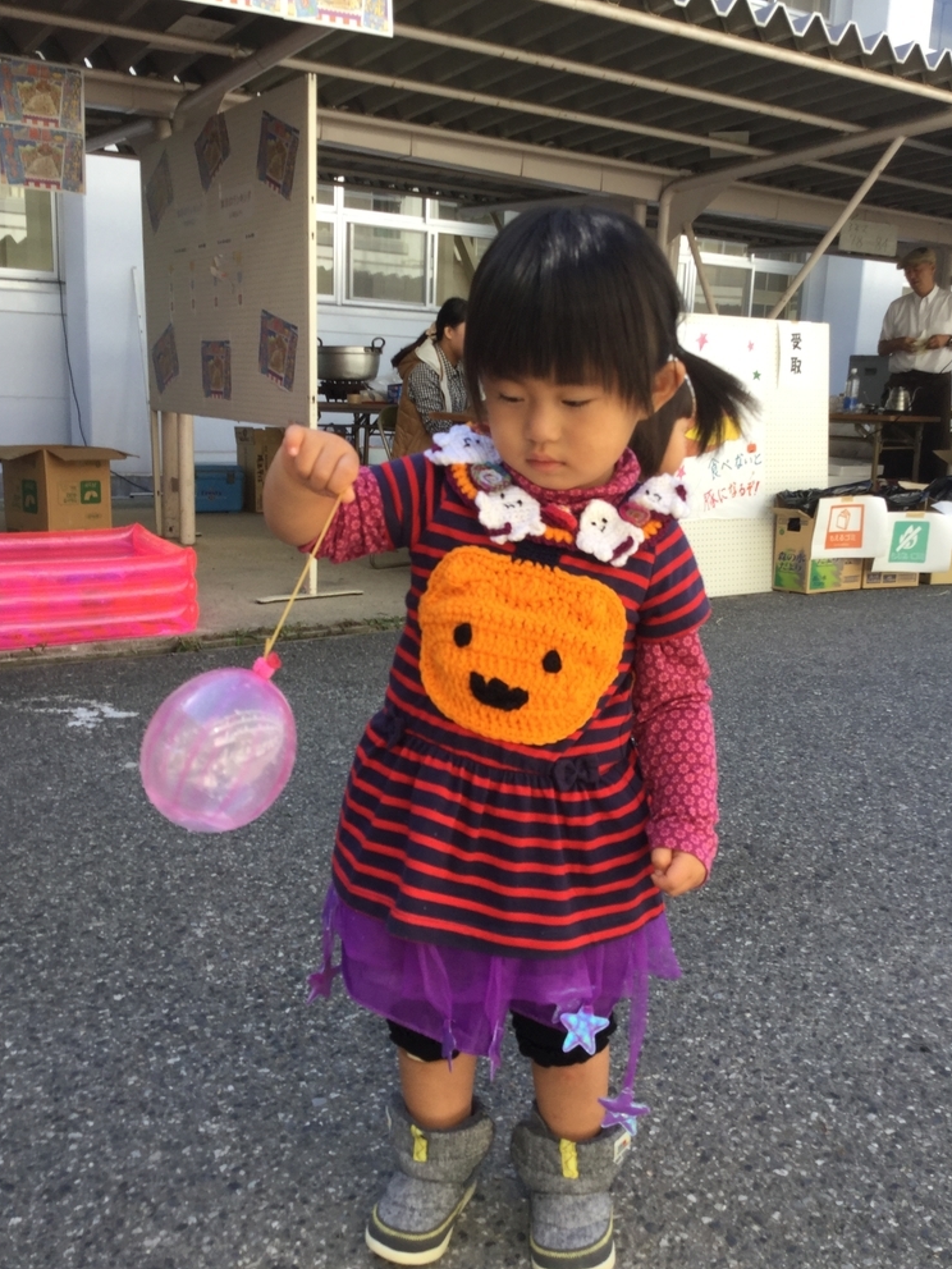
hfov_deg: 44.2
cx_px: 472
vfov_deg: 56.8
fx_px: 1173
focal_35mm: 32
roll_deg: -1.3
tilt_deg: -15.7
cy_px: 652
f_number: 2.4
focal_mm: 3.3
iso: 25
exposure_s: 1/164
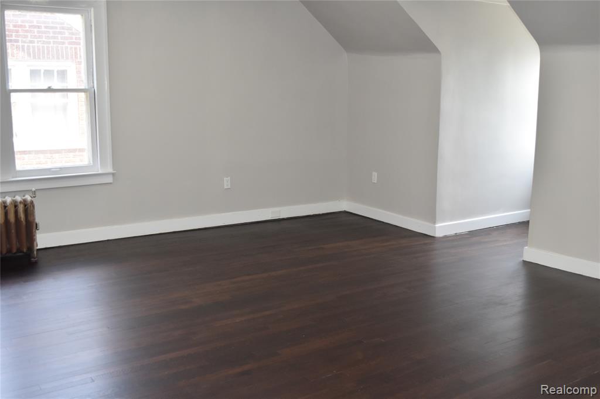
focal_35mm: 39
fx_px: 650
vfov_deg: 34.2
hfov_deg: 49.6
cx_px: 300
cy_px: 200
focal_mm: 26
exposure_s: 1/200
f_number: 5.6
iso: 800
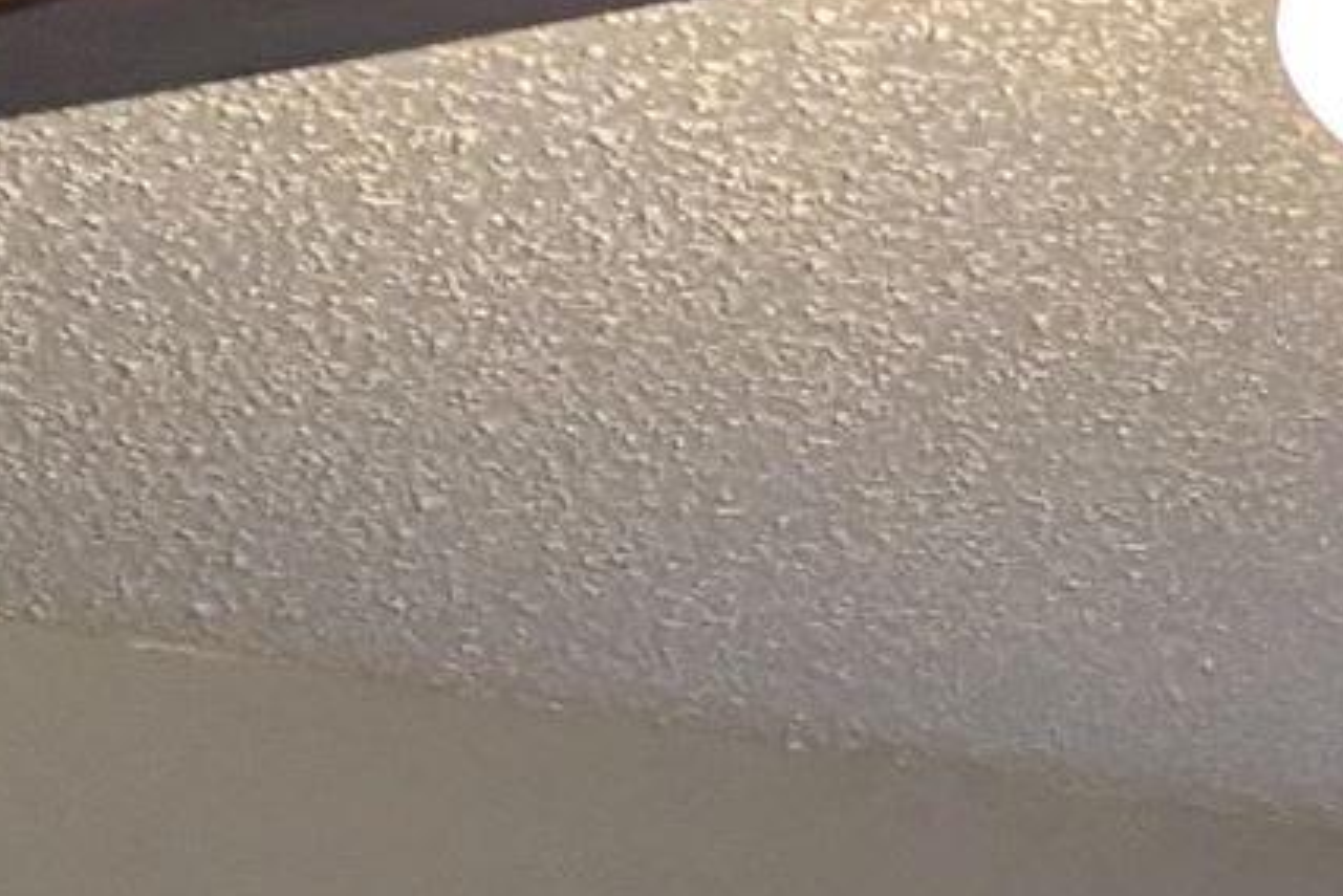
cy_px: 3593
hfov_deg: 10.5
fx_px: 6680
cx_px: 2708
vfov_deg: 6.3
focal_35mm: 179
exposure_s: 1/120
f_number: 1.68
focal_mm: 6.9
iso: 682
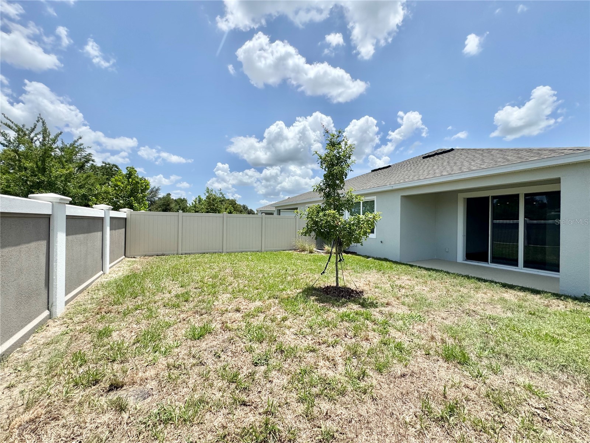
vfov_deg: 85.7
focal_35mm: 14
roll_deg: -0.9
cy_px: 222
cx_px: 295
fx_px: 239
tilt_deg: -0.2
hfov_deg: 102.1
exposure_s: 1/2674
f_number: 2.2
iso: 50
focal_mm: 2.22
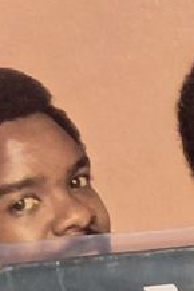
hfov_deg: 4.8
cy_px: 546
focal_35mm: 244
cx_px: 927
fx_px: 1969
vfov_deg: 8.1
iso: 200
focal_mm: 4.69
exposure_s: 1/120
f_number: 1.8
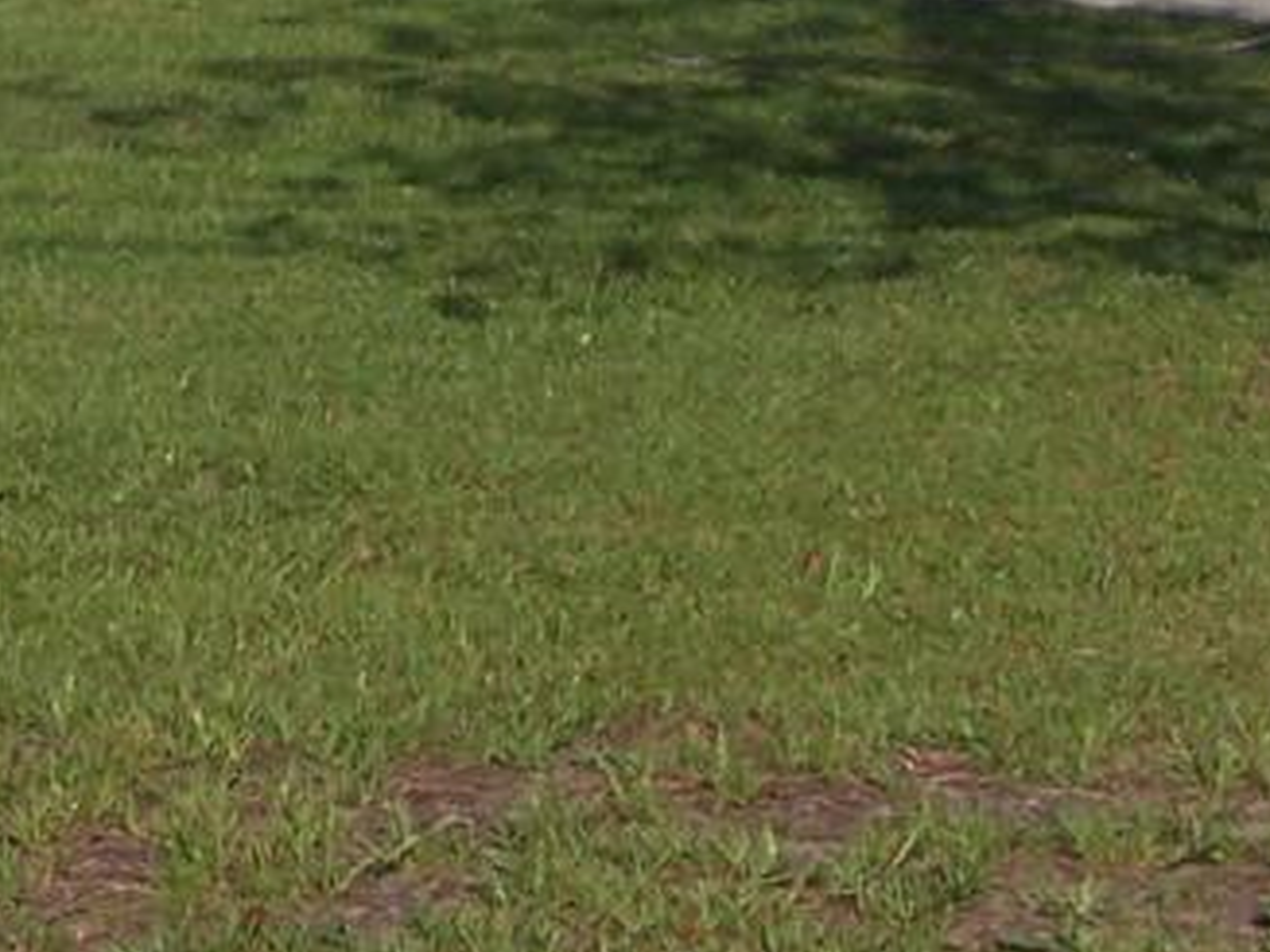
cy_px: -319
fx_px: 6895
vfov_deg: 7.8
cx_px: -47
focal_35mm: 188
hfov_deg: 10.4
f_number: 4
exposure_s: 1/800
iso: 80
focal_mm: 8
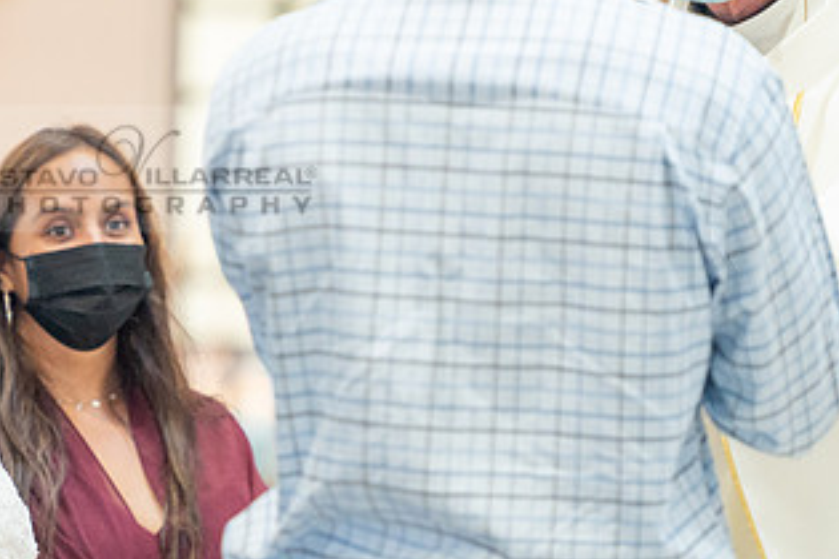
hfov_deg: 4.6
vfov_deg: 3.1
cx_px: 80
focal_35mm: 450
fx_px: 10487
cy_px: 372
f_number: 2.8
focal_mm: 175
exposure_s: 1/200
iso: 1600
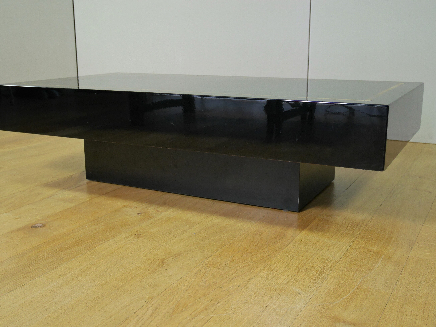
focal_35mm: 42
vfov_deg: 34.3
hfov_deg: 44.8
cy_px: 169
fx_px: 529
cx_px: 210
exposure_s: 1/60
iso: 800
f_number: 4.6
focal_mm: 20
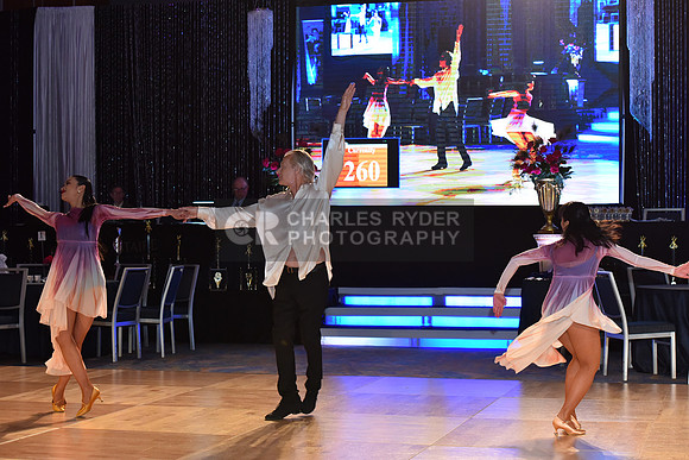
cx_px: 344
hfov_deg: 28.8
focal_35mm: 70
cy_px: 230
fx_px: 1340
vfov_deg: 19.5
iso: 2000
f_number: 5
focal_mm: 70
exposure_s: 1/320
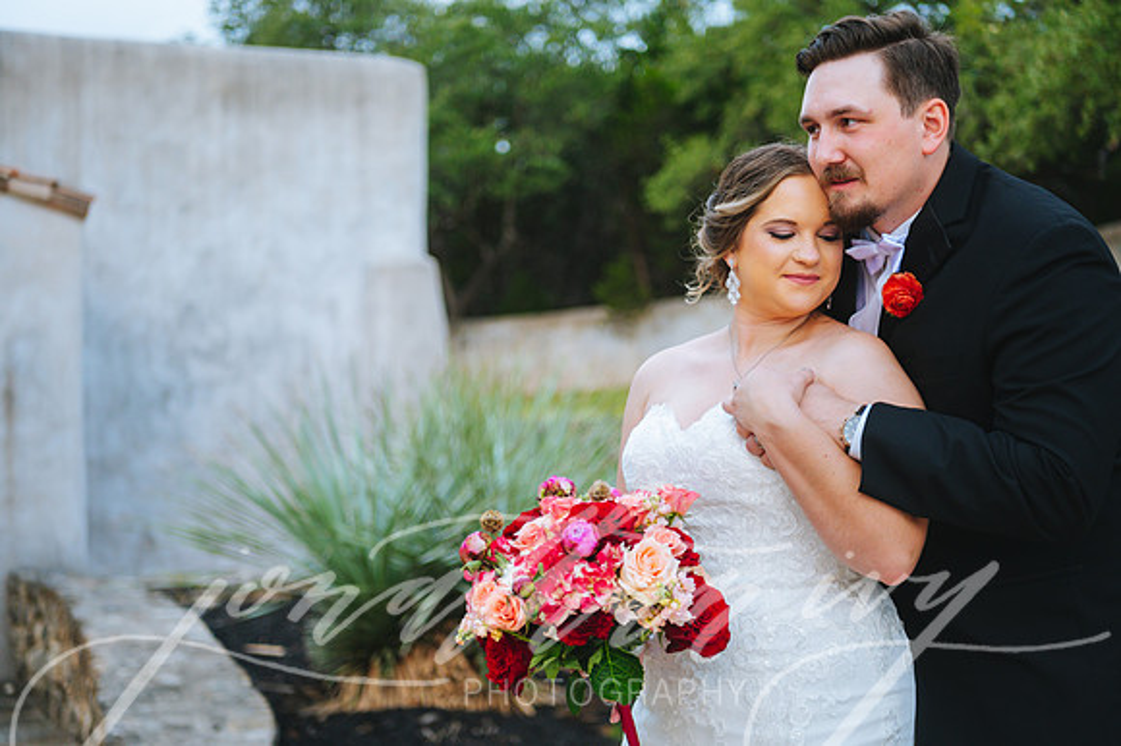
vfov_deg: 23.4
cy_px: 373
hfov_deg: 34.5
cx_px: 560
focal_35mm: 58
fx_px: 1805
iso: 1250
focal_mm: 58
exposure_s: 1/400
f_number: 2.8
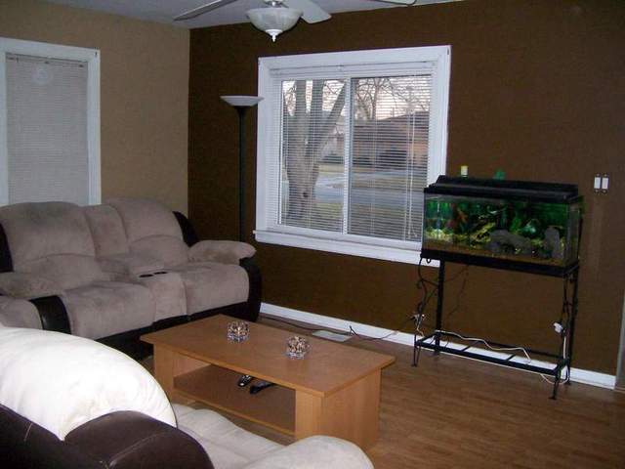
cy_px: 234
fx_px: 632
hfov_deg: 52.6
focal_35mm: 35
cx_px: 312
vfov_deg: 40.7
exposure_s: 1/125
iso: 400
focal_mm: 5.8
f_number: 2.8
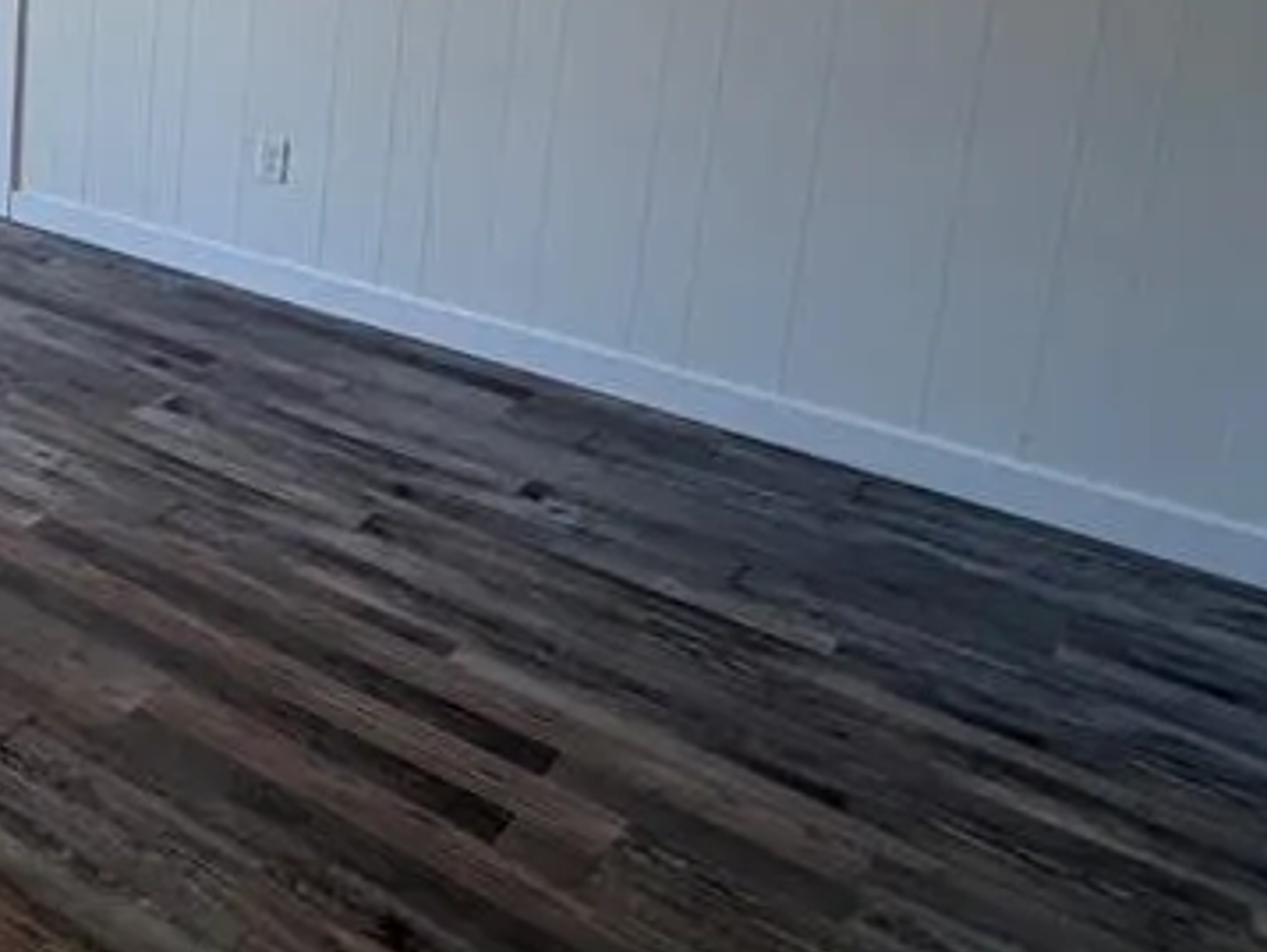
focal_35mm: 40
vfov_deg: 33.1
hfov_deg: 36.6
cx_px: -237
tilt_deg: -10.1
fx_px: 1465
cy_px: 7
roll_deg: -1.4
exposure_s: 1/120
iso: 100
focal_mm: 2.22
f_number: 2.2
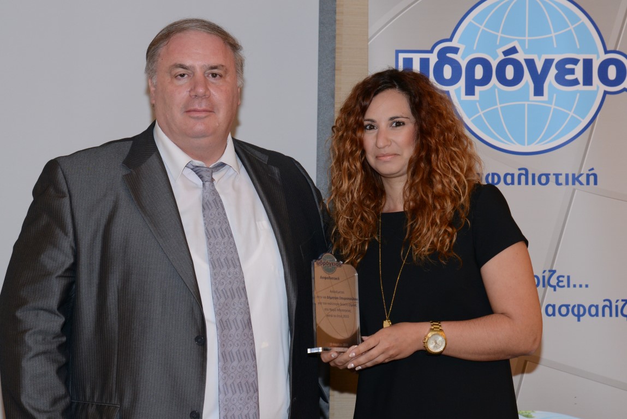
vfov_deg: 16.7
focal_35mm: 82
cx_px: 314
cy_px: 210
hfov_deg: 24.7
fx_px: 1429
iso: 1250
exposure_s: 1/100
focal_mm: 82
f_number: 7.1
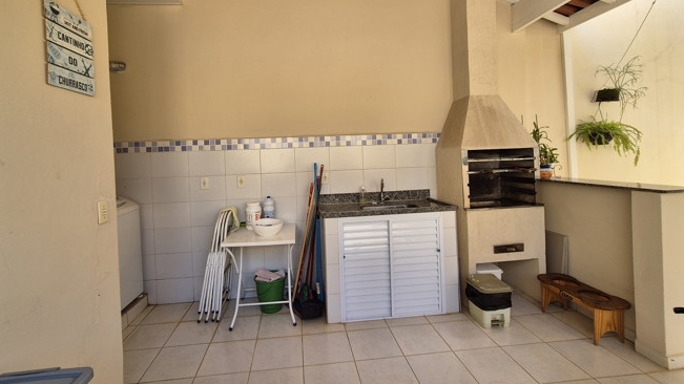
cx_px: 323
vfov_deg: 69.9
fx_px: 272
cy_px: 157
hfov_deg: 102.9
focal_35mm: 15
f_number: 2.2
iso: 50
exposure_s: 1/365
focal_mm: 2.2
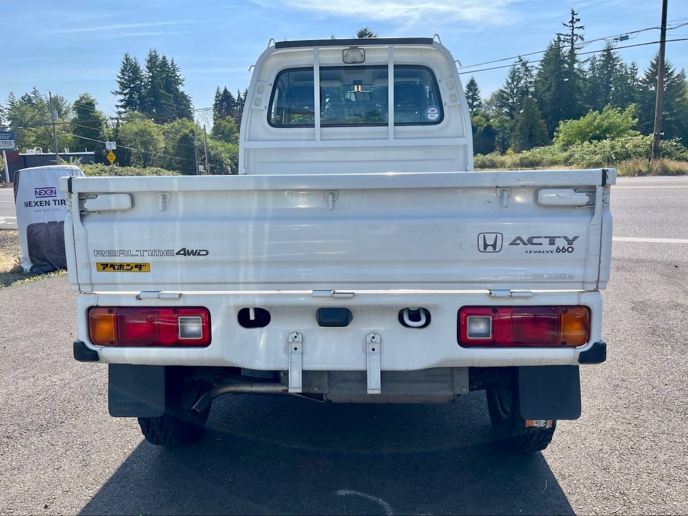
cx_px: 344
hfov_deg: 69.4
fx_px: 497
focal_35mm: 25
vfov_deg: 54.9
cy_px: 258
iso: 32
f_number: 1.6
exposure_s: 1/1852
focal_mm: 5.1
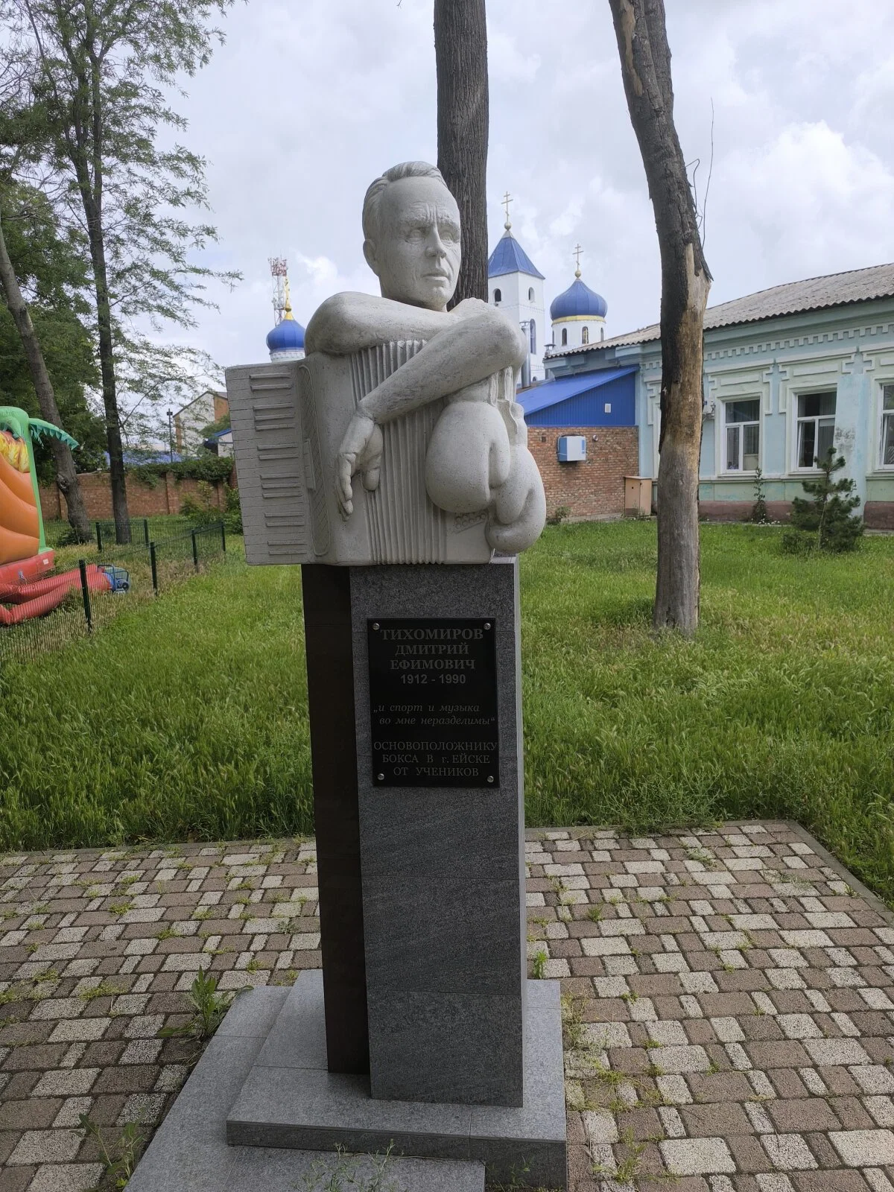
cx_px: 447
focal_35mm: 23
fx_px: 792
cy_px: 596
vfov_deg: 73.9
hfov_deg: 58.9
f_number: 1.65
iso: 50
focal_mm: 6.14
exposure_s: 1/600
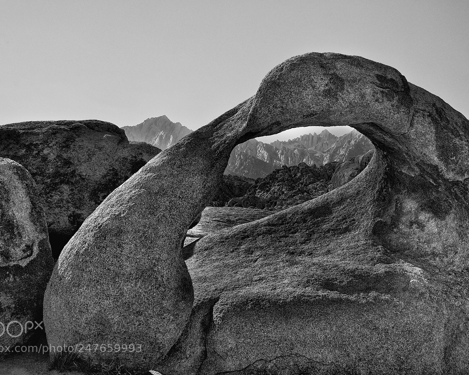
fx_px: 527
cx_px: 242
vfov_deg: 39.1
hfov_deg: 47.9
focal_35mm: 38
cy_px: 185
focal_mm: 22
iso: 200
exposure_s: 1/80
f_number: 11
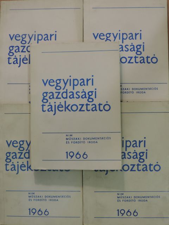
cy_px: 112
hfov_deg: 40.7
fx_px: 228
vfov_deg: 52.6
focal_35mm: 35
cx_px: 84
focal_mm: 6.2
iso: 200
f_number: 3.3
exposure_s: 1/50
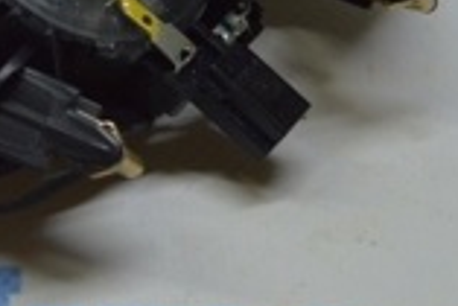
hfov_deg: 11.1
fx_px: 2330
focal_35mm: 183
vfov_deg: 7.5
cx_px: -38
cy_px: 31
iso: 400
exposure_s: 1/125
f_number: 4.2
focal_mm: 30
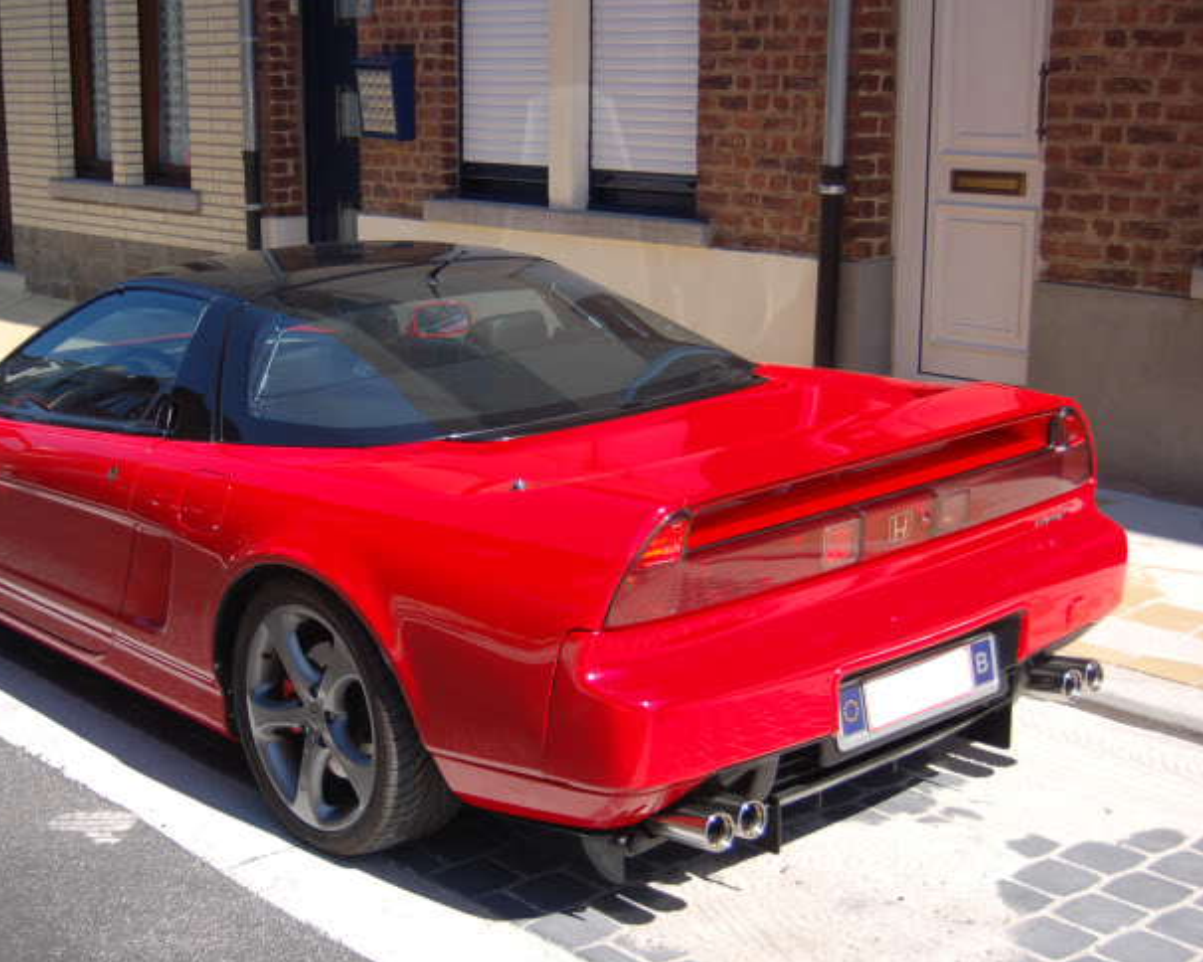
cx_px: 413
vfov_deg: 29.1
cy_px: 492
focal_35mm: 52
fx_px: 1851
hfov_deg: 35.7
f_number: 4.2
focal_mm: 28
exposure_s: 1/800
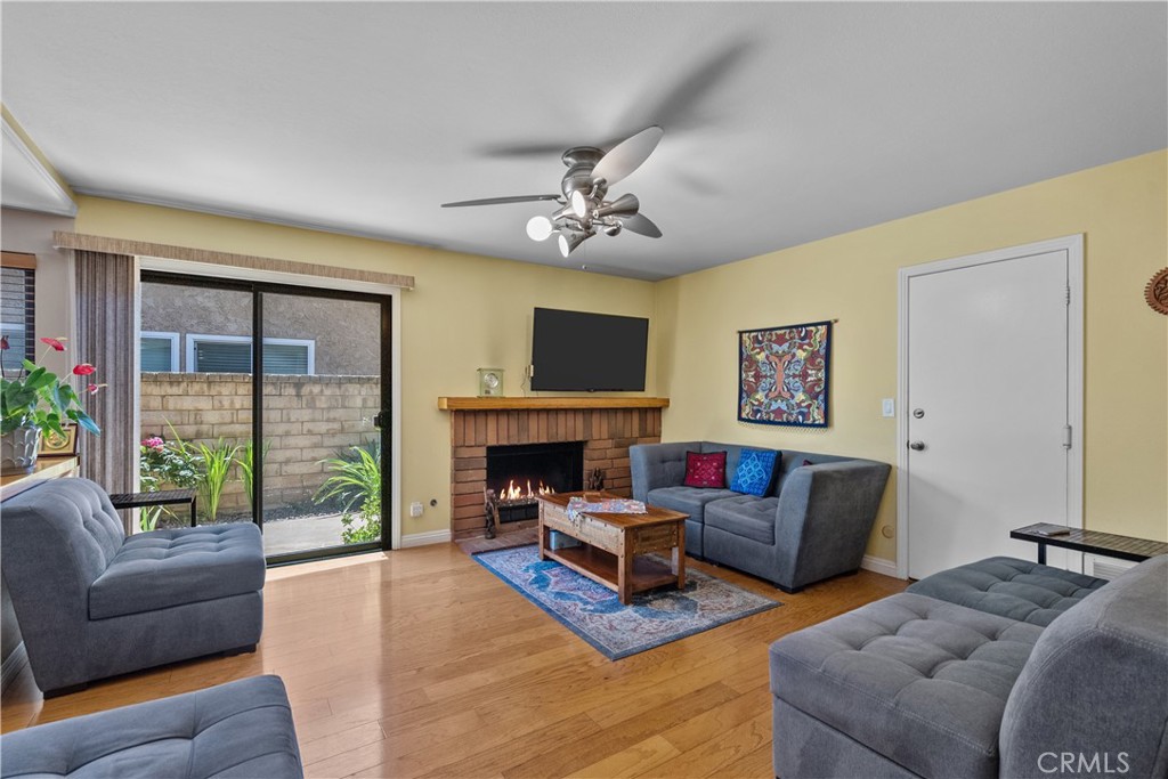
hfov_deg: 96.7
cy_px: 390
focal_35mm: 16
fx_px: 519
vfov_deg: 73.8
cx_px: 584
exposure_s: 1/20
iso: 1000
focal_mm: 16
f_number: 8
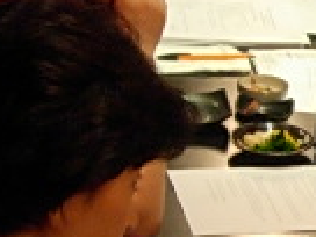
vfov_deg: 8.3
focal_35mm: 179
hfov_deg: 10.6
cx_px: 486
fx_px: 1634
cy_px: 142
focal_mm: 7.8
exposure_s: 1/20.7
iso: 200
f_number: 2.8
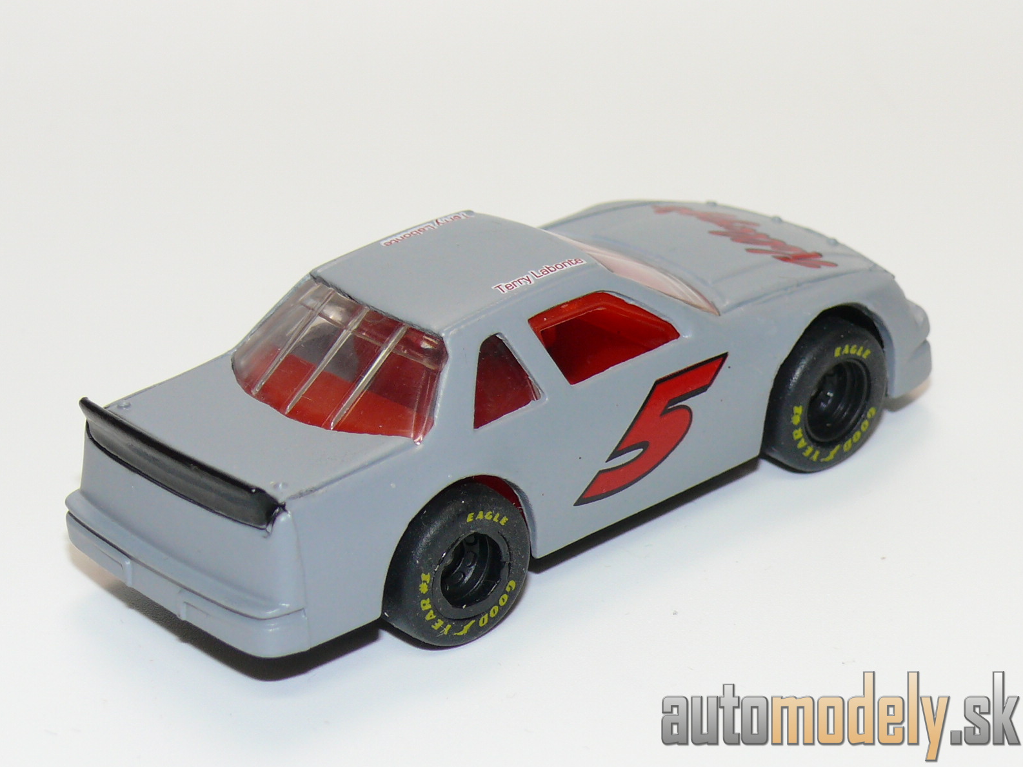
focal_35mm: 113
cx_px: 513
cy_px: 383
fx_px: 3339
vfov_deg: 13.1
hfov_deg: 17.4
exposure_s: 1/30
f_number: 4
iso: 100
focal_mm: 14.1
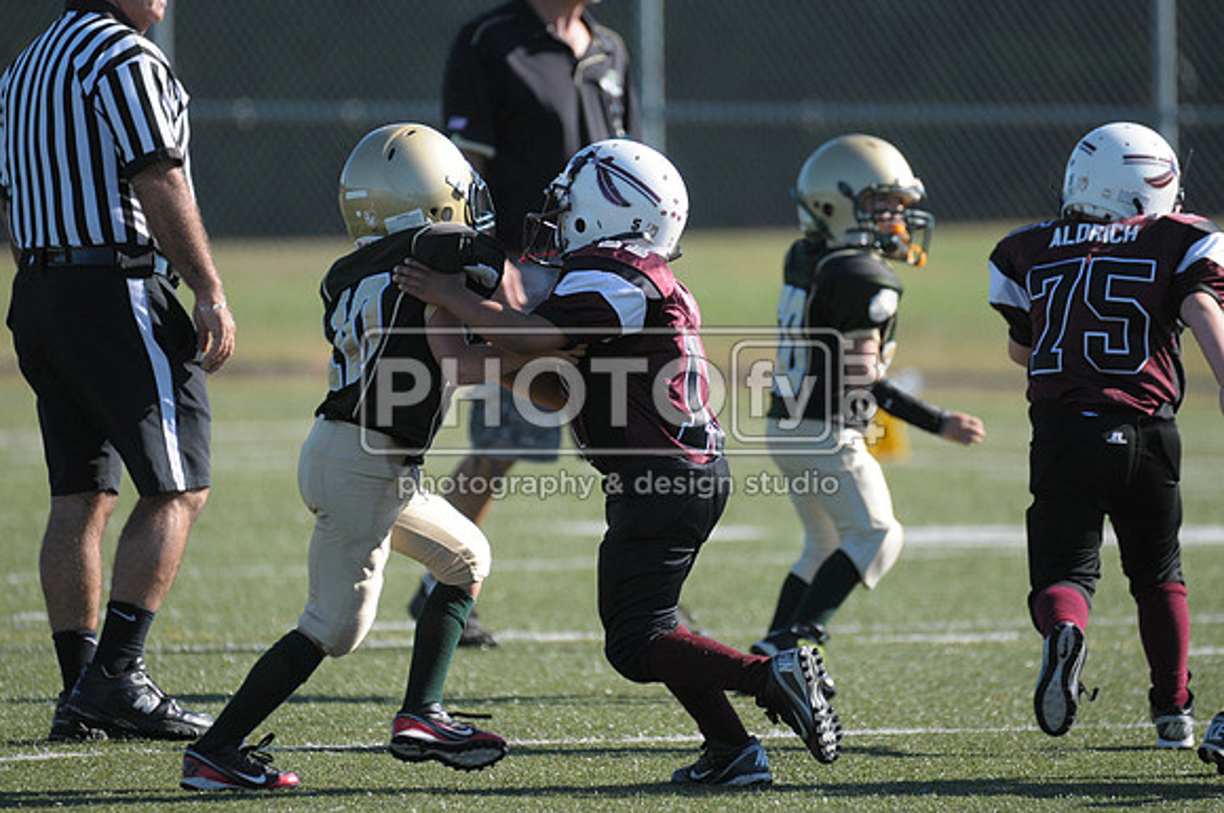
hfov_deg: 4.2
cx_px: 612
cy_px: 406
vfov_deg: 2.8
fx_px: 16806
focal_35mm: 495
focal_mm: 330
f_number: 4
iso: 640
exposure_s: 1/2500
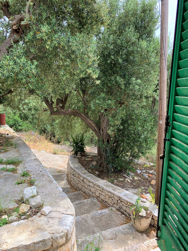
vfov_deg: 67.3
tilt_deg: -8.2
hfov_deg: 53.1
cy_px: 126
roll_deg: -2.5
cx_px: 94
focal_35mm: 26
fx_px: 188
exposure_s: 1/505
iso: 25
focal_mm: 4.25
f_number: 1.8
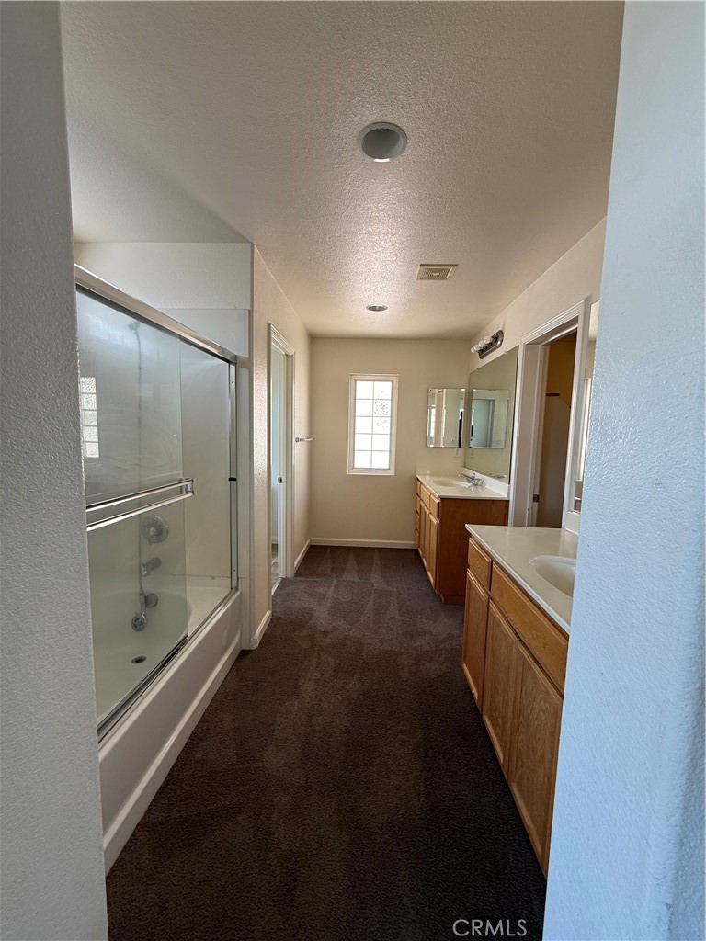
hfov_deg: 85.7
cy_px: 470
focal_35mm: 14
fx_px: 381
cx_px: 353
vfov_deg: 102.1
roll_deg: -1.6
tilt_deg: -5.3
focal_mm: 2.22
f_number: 2.2
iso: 80
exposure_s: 1/99
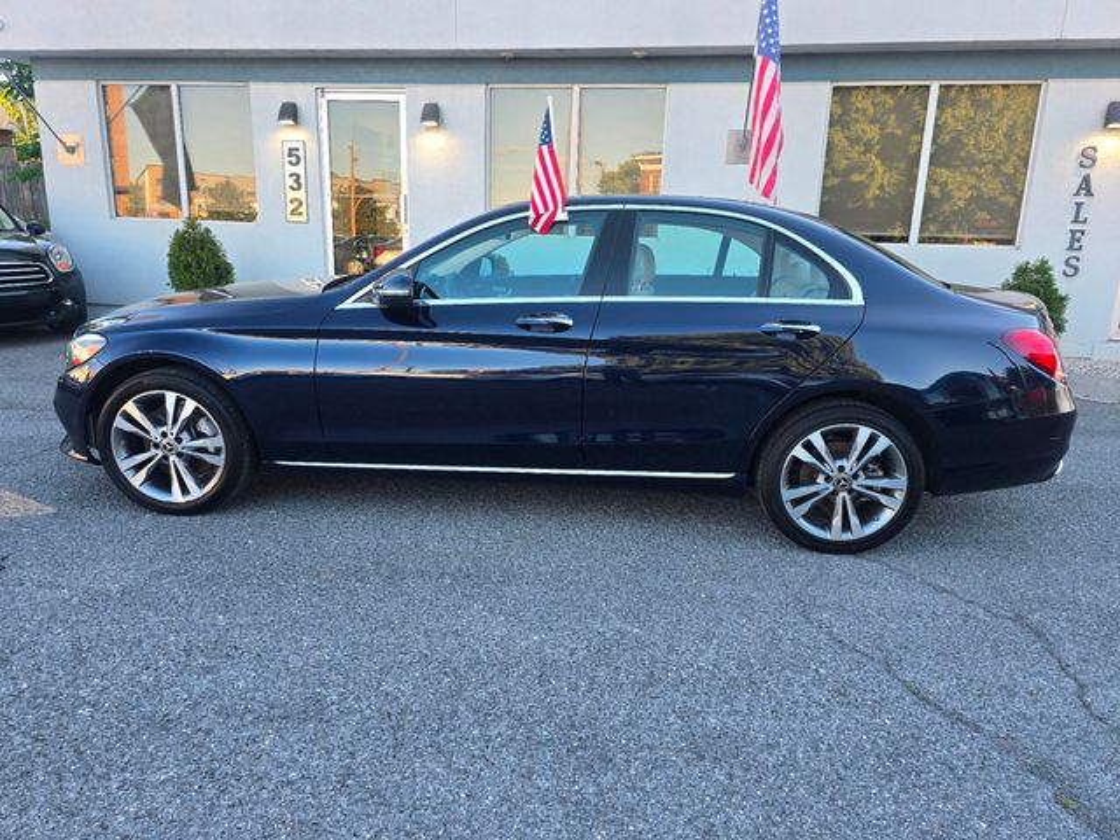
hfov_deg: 73.9
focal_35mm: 23
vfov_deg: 58.9
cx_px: 560
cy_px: 420
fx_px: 744
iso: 25
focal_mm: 6.3
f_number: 1.7
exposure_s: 1/120
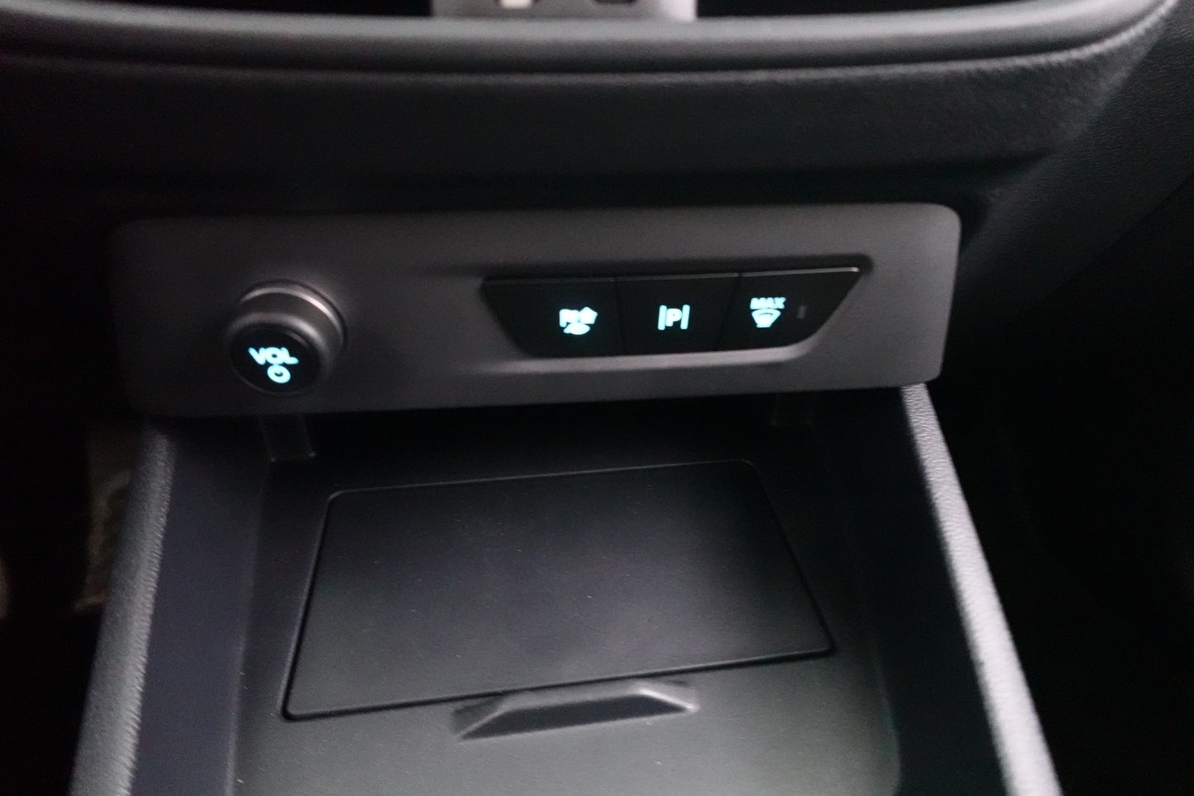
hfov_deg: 84.0
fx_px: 663
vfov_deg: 61.9
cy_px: 398
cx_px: 597
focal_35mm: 20
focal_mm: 7.6
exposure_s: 1/15
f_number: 2
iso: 6400
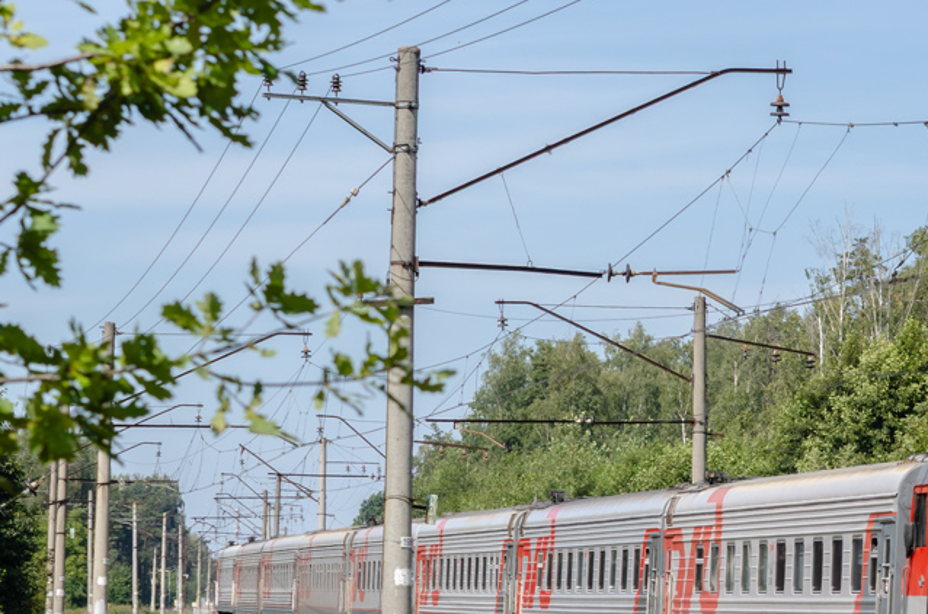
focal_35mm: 214
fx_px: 5503
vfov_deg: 6.4
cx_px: 915
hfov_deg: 9.6
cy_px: 459
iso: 320
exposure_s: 1/500
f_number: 8
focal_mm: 70
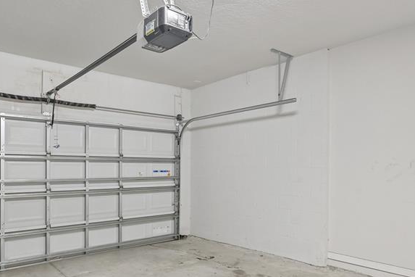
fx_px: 288
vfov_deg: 51.1
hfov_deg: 70.7
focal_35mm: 25
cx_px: 164
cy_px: 160
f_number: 8
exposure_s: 1/4
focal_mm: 14
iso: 400
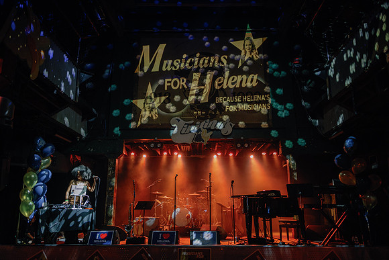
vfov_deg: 46.4
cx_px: 194
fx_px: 303
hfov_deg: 65.5
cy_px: 130
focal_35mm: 28
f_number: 2.8
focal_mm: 28
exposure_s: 1/25
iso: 800
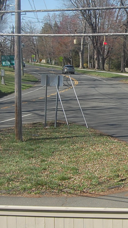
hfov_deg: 13.6
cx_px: 140
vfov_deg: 24.4
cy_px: 82
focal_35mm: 87
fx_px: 525
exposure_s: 1/250
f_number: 8
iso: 200
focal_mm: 22
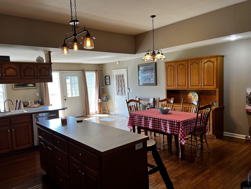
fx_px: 189
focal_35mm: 26
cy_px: 94
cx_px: 126
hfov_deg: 67.3
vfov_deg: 53.1
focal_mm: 5.7
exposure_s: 1/120
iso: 64
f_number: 1.5
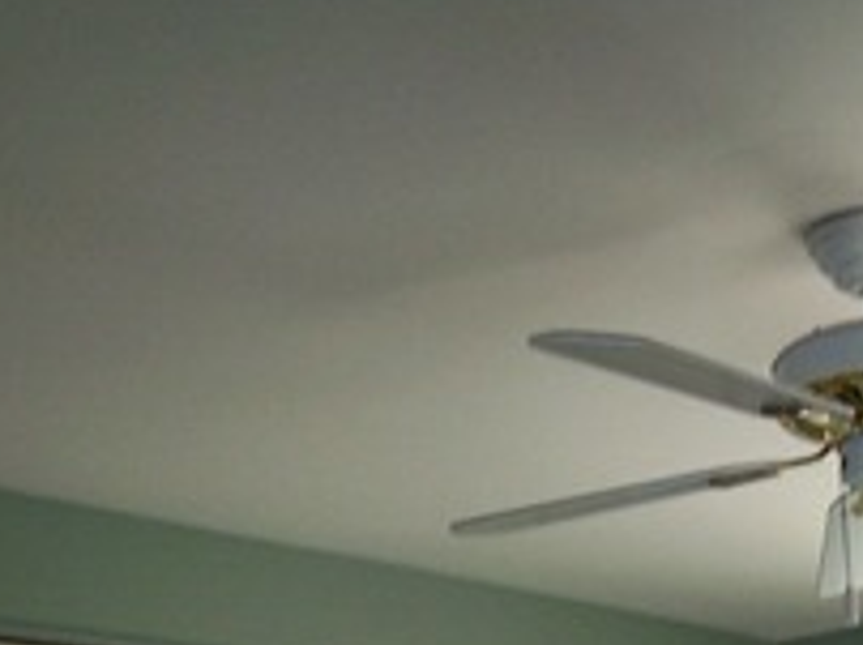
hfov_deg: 25.5
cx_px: 846
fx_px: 1818
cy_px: 1008
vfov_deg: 17.7
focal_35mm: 73
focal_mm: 3.8
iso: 50
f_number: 2.8
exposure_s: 1/30
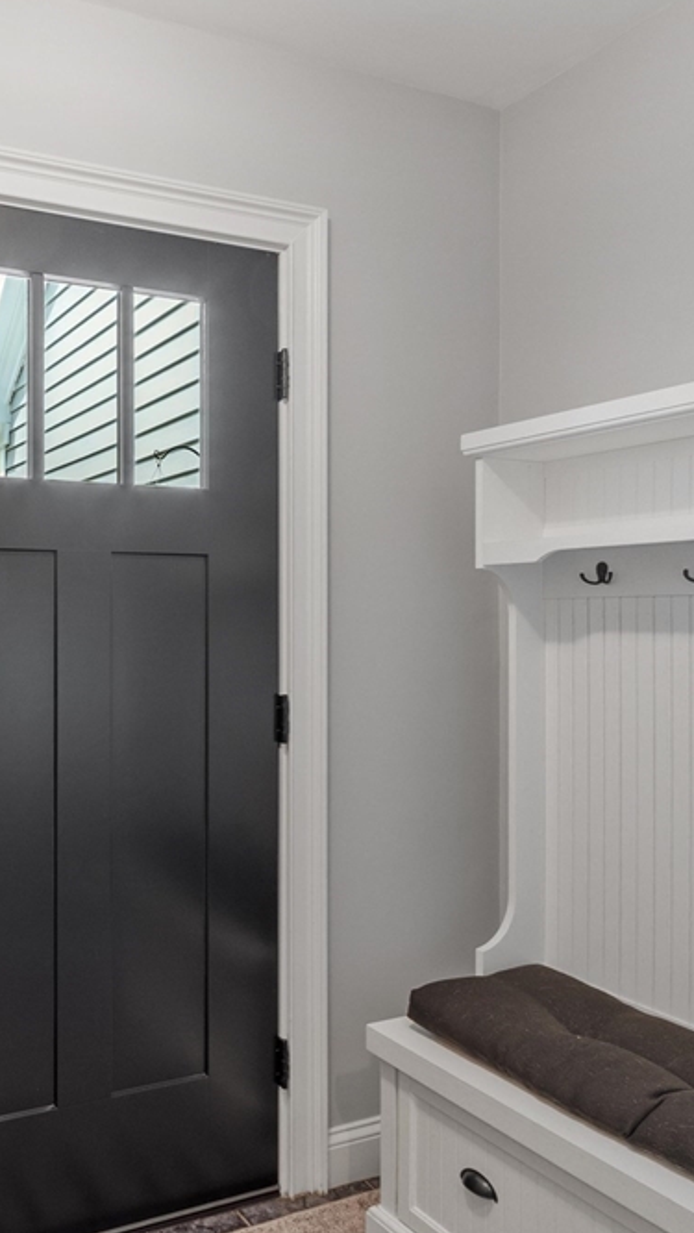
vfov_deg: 66.1
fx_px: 948
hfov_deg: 38.0
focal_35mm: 29
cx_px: 94
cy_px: 612
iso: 400
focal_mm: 12
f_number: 8
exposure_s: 1/1.25
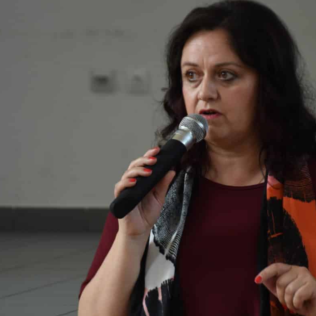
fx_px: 2860
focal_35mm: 277
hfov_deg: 6.3
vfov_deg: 6.3
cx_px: 161
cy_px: 176
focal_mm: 105
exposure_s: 1/80
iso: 640
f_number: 5.6
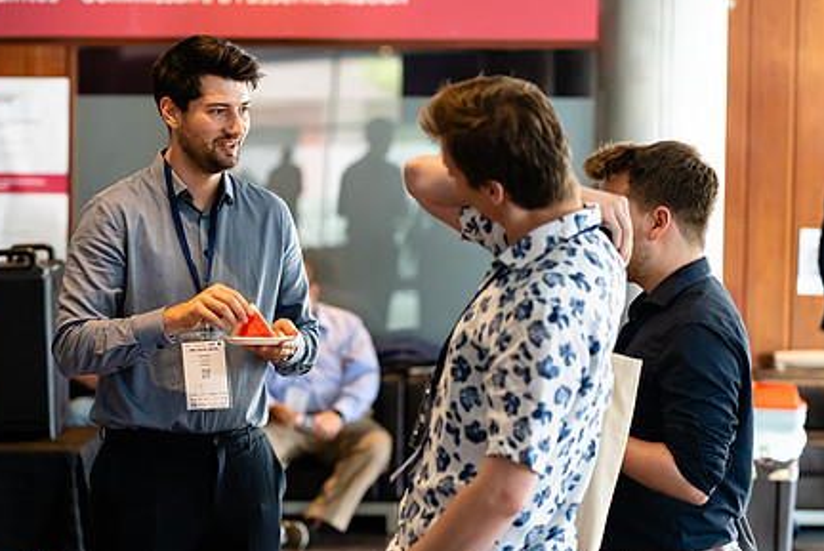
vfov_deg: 12.0
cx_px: 282
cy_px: 323
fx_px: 2612
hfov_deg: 17.9
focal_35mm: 114
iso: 3200
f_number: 2.8
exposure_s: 1/500
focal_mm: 85
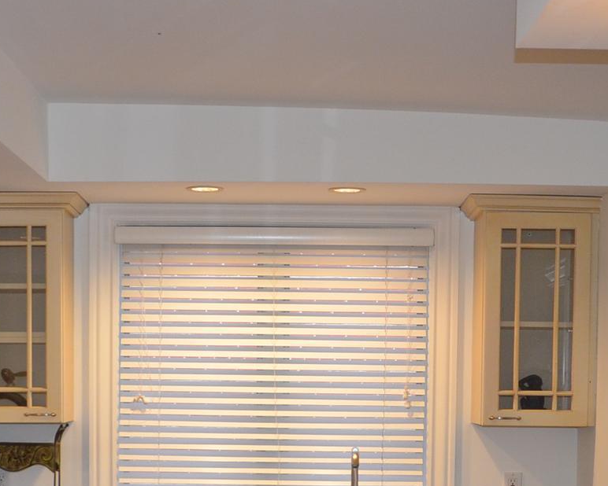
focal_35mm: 78
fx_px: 1408
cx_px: 253
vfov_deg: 19.1
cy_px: 476
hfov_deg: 24.3
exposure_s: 1/60
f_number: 3.8
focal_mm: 21
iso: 800
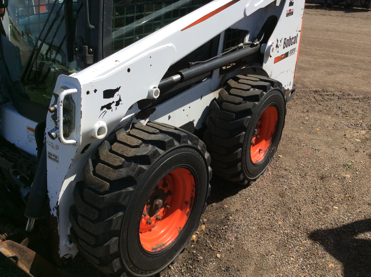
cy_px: 138
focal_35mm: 32
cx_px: 186
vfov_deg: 44.1
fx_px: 342
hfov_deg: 56.9
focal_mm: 3.3
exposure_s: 1/2045
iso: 32
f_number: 2.4
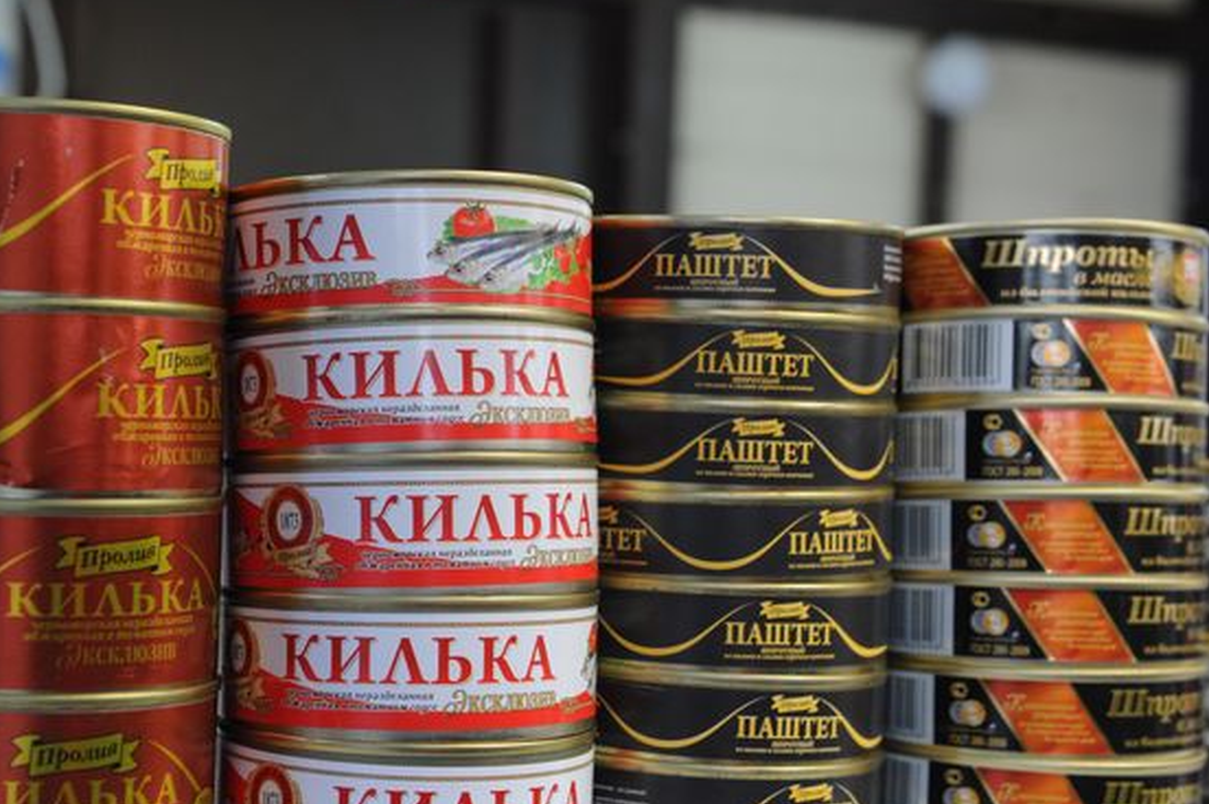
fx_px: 2214
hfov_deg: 30.5
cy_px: 449
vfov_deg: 20.6
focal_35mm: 66
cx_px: 515
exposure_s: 1/100
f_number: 5.6
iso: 1600
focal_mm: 52
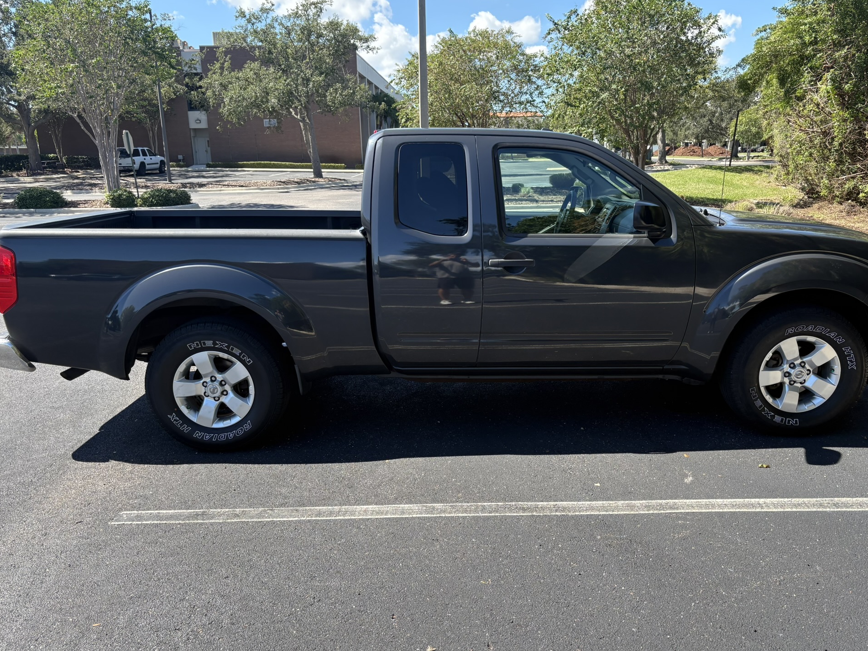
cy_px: 331
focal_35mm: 28
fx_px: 702
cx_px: 458
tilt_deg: -14.0
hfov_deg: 63.4
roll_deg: +0.9
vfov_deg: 49.7
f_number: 1.6
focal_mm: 5.96
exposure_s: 1/1064
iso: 50
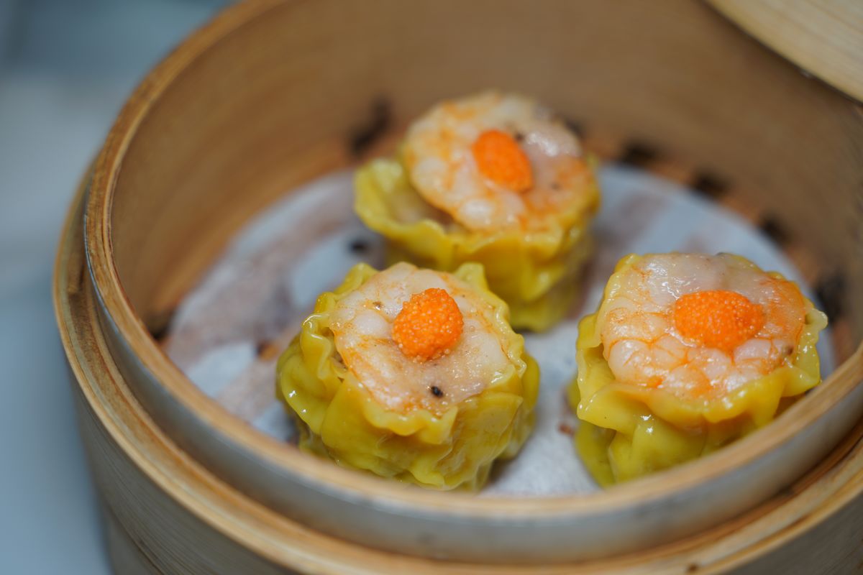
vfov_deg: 18.2
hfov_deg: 27.0
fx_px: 1798
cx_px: 432
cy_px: 288
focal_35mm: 75
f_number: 4
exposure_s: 1/80
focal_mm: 75
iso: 160
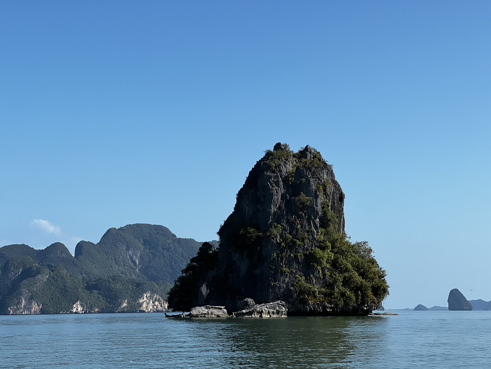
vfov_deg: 19.1
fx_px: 1092
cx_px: 246
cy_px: 184
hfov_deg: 25.3
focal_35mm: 77
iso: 32
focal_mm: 9
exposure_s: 1/935
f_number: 2.8
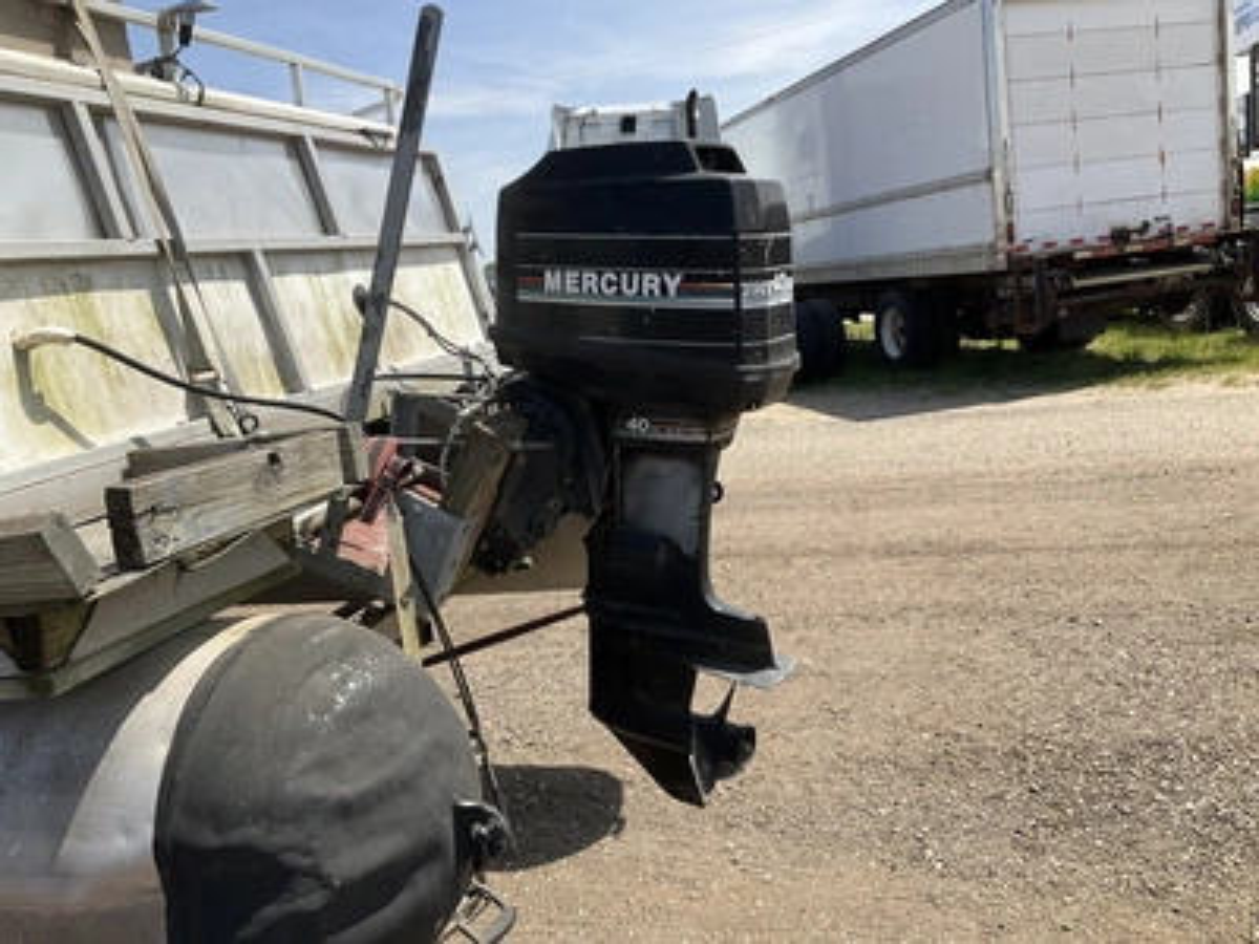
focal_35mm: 29
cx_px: 630
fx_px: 1055
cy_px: 472
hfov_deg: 61.7
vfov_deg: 48.2
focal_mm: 3
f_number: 1.8
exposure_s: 1/1626
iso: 25
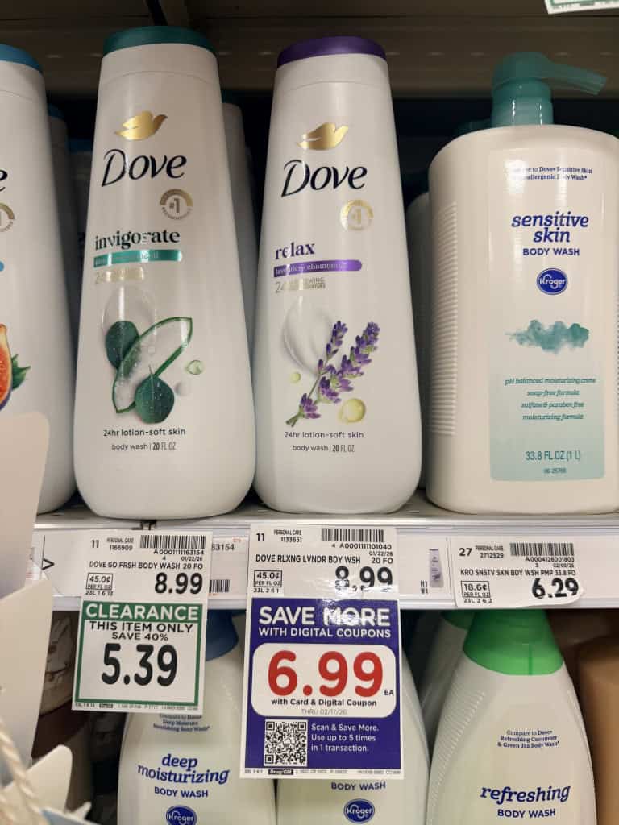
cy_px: 412
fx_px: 572
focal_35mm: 24
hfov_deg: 56.8
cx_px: 310
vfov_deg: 71.6
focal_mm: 6.8
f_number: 1.8
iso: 80
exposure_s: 1/67
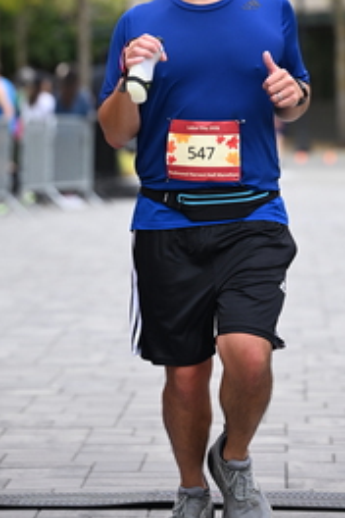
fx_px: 3450
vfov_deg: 8.5
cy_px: 2
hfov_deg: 5.7
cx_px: 234
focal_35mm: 240
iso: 640
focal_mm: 115
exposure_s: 1/2000
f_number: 2.8
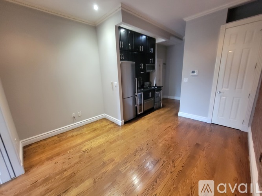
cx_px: 131
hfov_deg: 106.2
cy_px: 98
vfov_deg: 89.9
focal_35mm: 13
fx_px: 98
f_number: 2.2
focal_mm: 2.2
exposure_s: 1/30
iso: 500
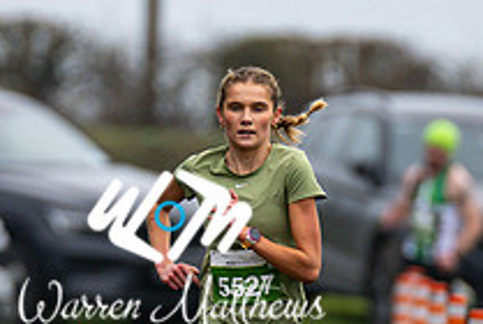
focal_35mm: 1246
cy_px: 266
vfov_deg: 1.1
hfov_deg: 1.7
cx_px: 169
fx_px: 16741
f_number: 2.8
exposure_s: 1/1600
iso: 280
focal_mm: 300
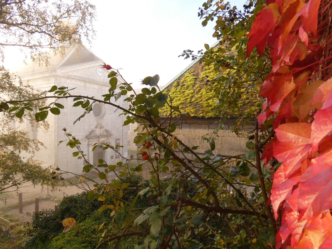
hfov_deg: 81.7
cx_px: 166
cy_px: 124
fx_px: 192
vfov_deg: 66.0
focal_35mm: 20
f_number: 3.2
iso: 80
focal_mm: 3.6
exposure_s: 1/160
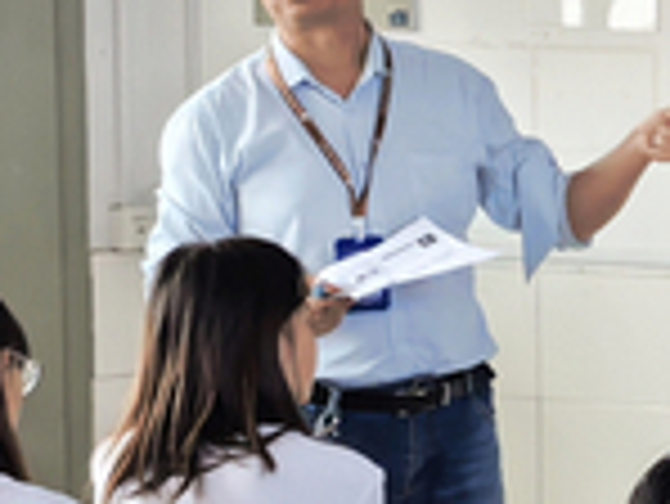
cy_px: 423
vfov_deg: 6.6
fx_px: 4378
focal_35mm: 226
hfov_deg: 8.2
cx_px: 1448
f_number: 1.4
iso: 50
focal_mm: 6.98
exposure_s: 1/171
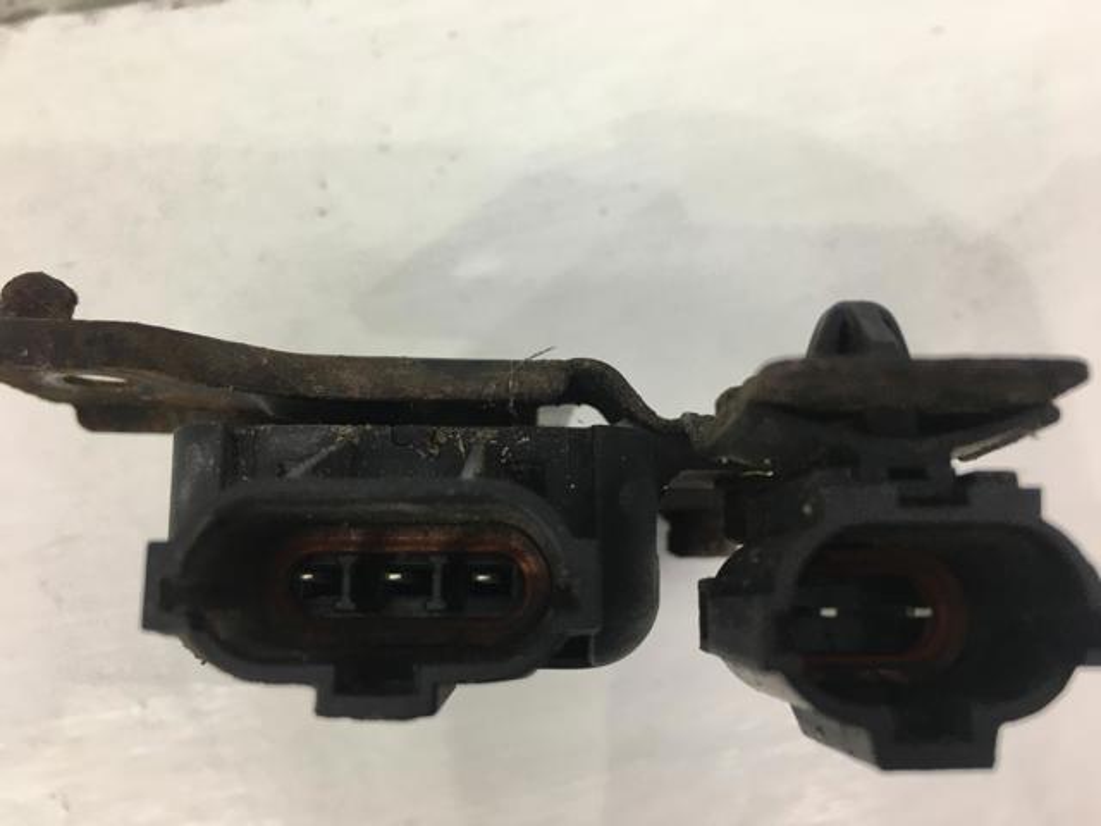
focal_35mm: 29
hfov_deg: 61.7
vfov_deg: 48.2
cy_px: 413
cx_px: 550
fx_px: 922
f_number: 2.2
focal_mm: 4.15
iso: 25
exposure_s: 1/33
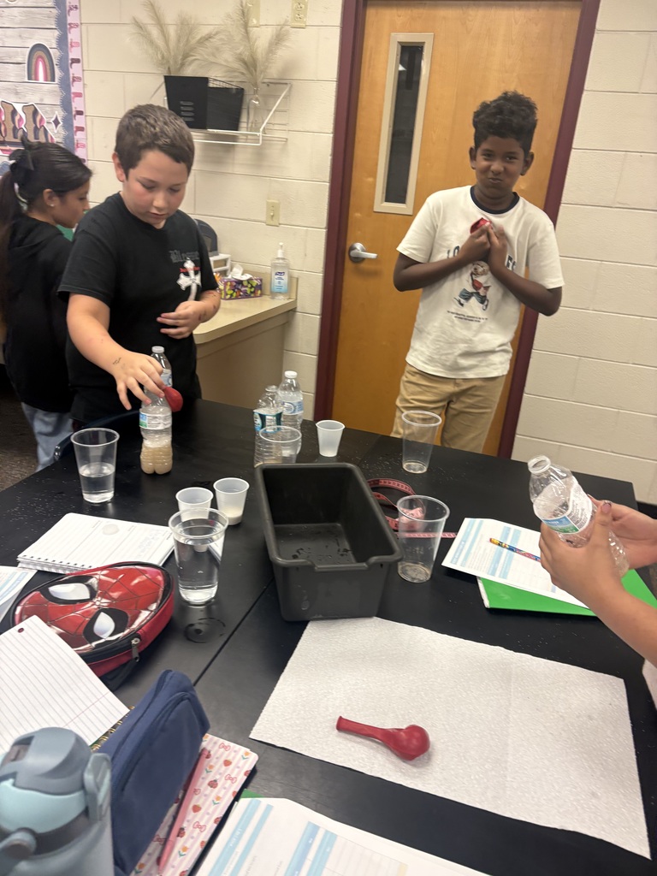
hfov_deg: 53.1
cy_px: 438
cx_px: 328
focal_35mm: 26
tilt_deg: -18.9
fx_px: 658
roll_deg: -6.5
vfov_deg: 67.3
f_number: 1.6
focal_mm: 5.96
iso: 125
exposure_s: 1/120
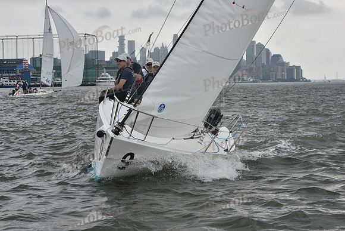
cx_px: 172
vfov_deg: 17.5
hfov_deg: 26.0
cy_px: 116
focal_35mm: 78
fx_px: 748
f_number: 10
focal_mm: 78
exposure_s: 1/800
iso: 400
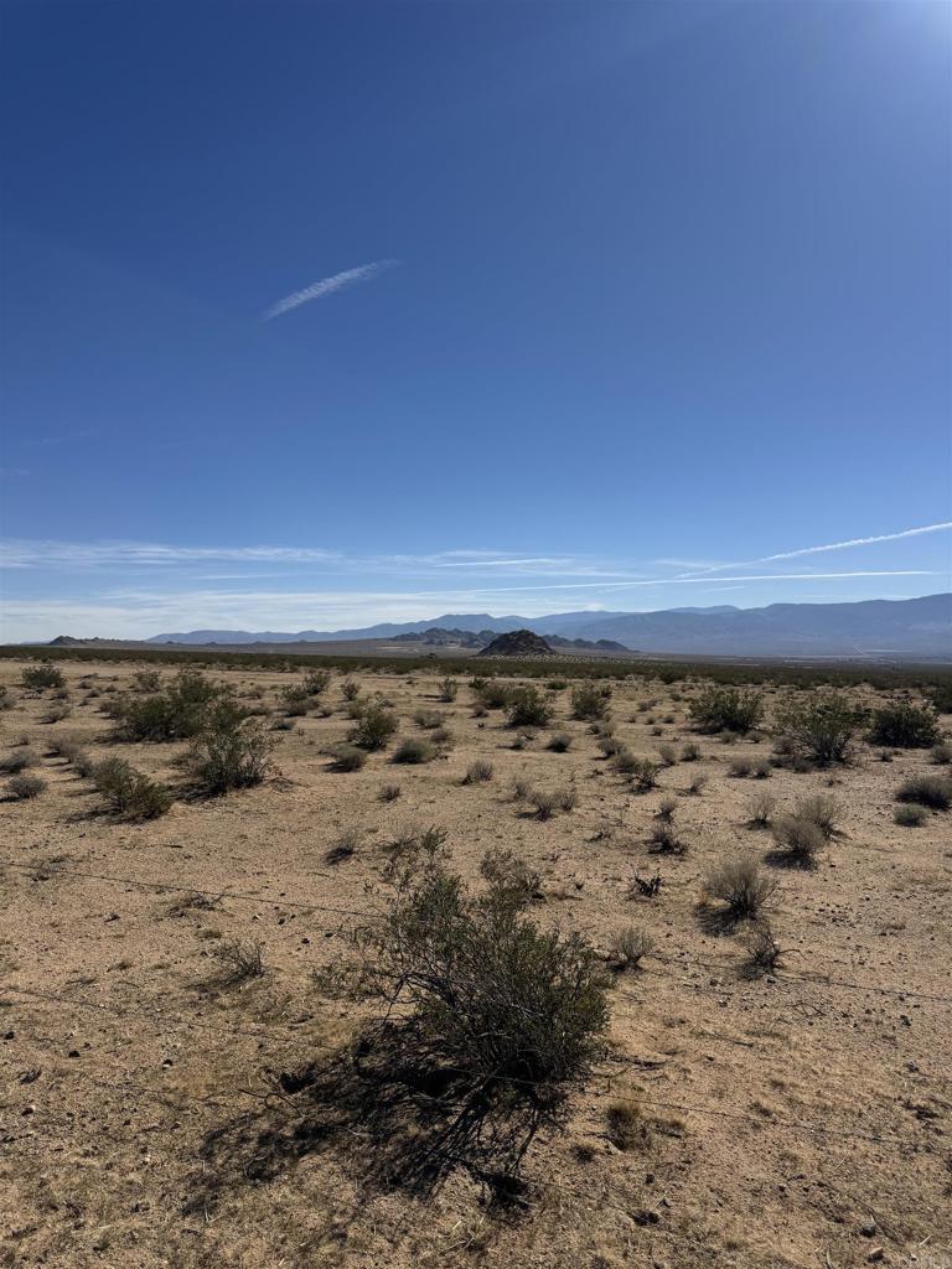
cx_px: 476
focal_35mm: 24
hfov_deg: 56.8
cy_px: 634
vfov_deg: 71.6
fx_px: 880
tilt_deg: +1.0
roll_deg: +0.7
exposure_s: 1/9009
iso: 80
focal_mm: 6.76
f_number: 1.78
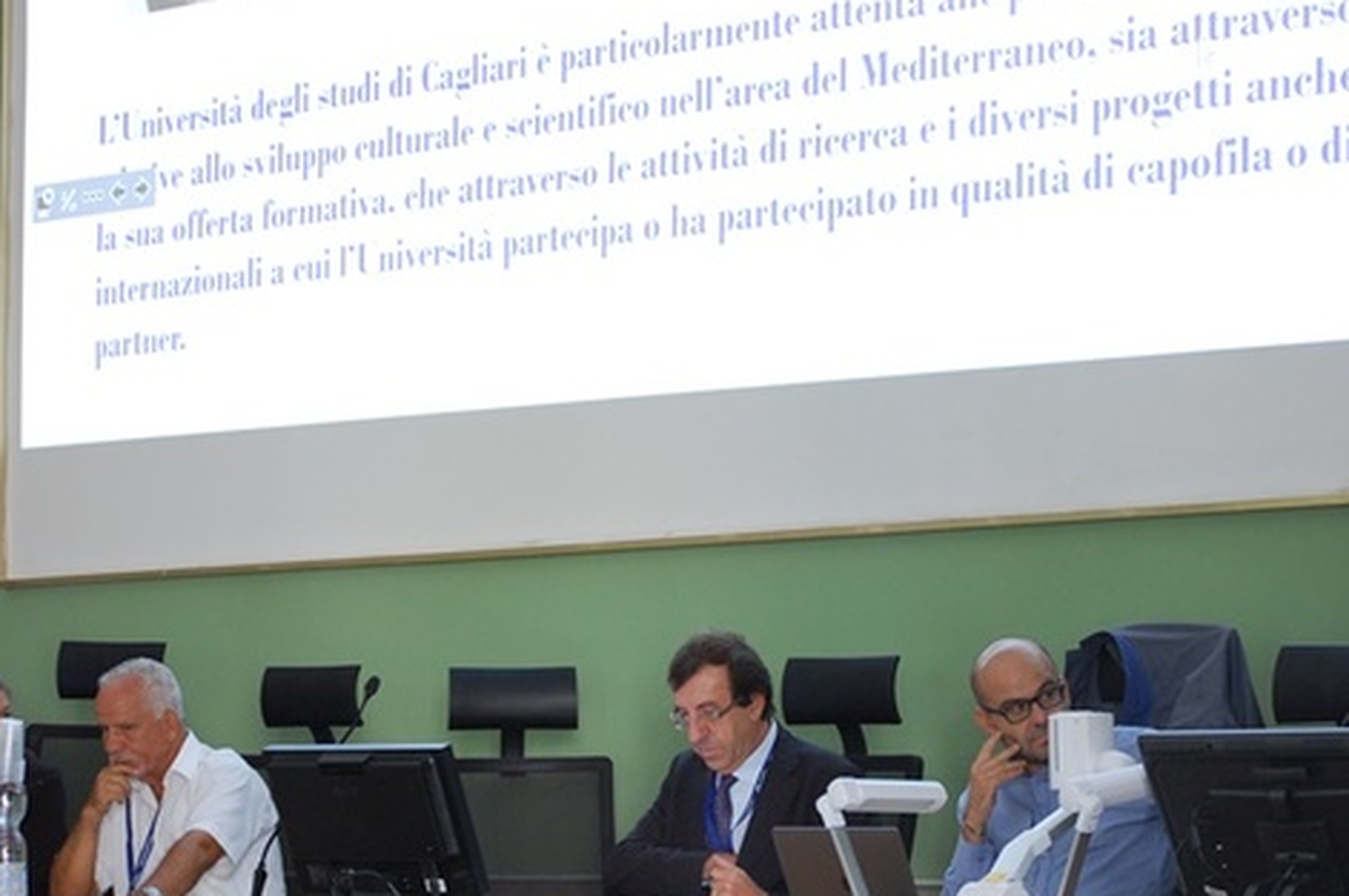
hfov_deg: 18.6
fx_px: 4105
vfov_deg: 12.5
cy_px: 561
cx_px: 868
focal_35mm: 110
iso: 800
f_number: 4
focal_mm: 55
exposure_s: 1/15
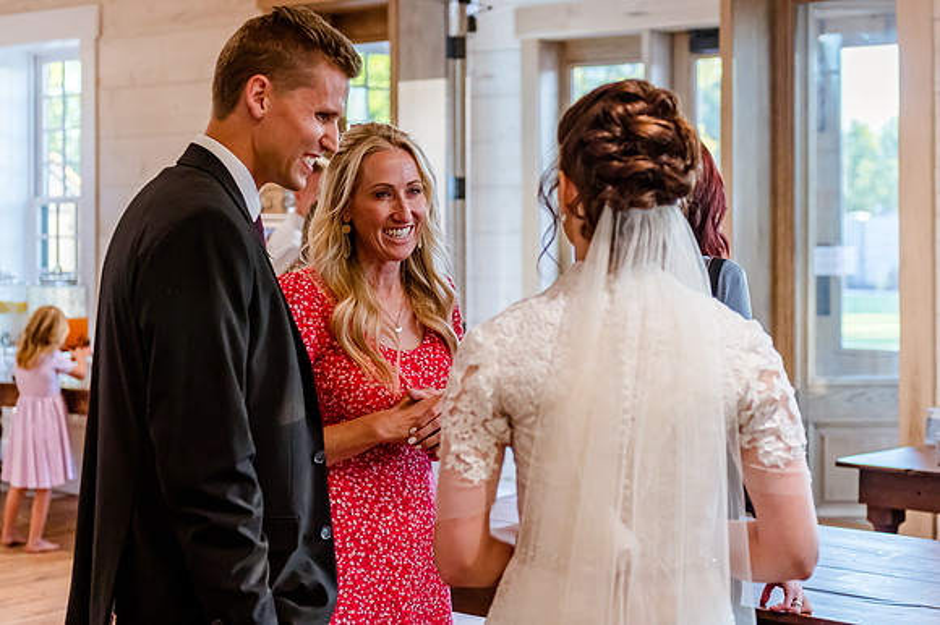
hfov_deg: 30.4
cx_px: 527
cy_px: 207
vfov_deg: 20.5
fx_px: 1726
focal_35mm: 66
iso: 800
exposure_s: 1/500
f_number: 2.8
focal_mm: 48
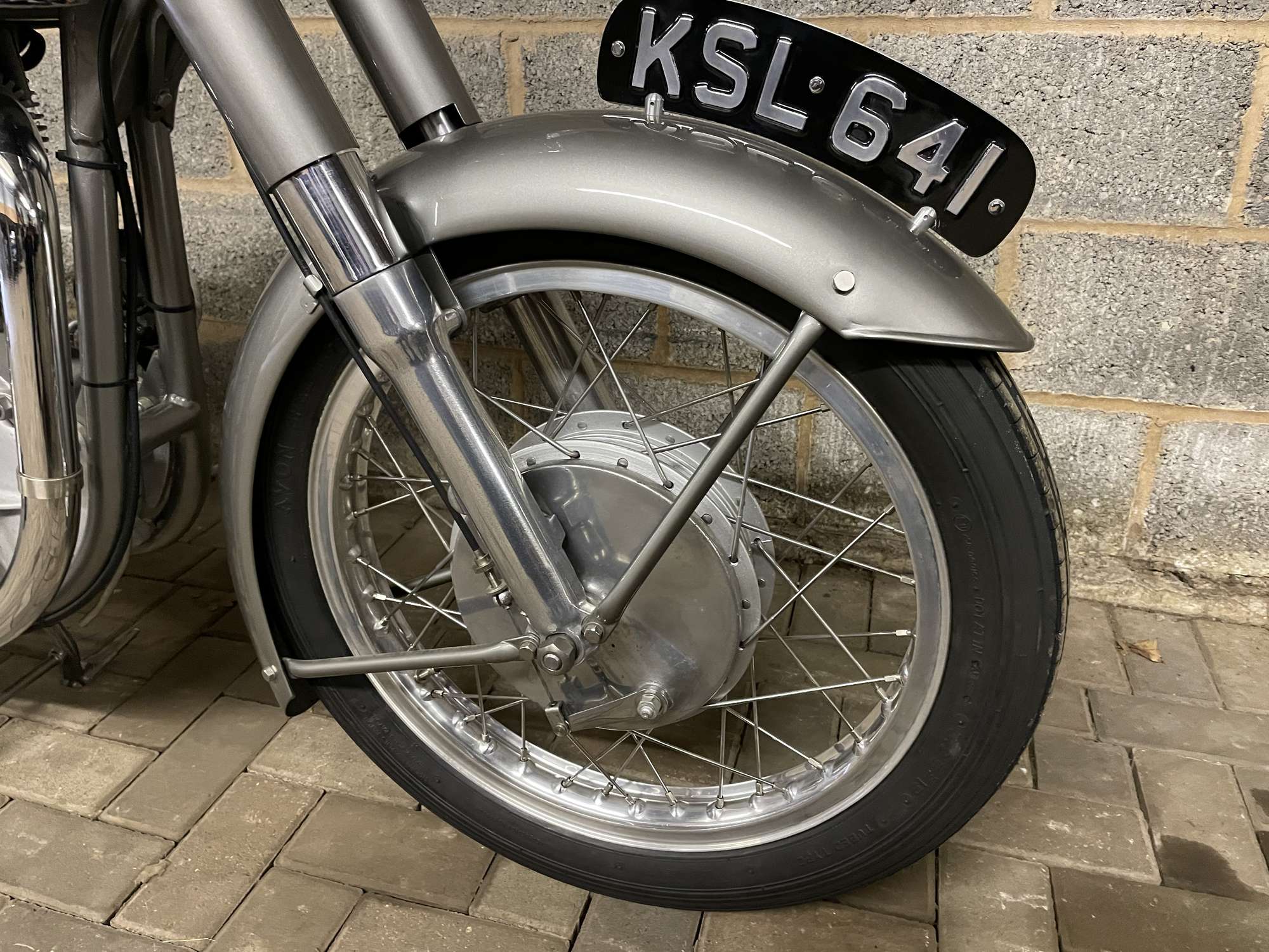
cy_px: 476
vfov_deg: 53.1
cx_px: 634
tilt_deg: -23.6
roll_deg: +0.3
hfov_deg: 67.3
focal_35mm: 26
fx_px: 953
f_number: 1.6
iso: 500
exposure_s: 1/33
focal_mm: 4.2
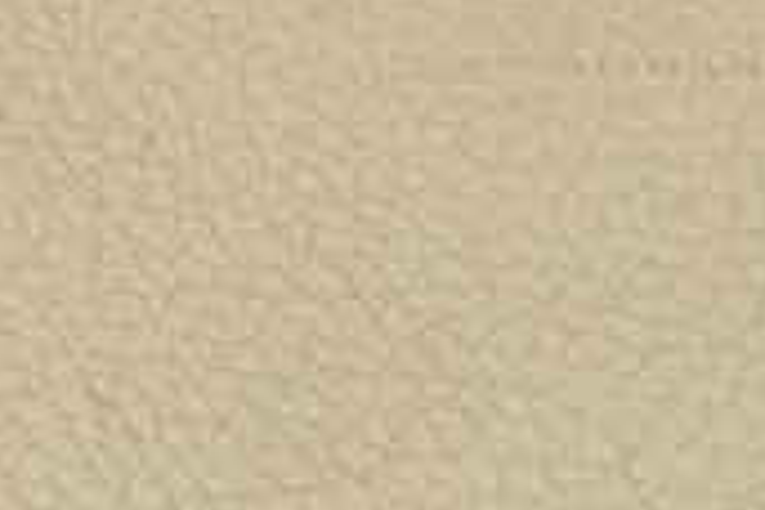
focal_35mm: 234
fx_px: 4972
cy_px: -682
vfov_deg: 5.7
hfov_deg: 8.0
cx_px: -1186
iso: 400
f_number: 5.6
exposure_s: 1/20
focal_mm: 26
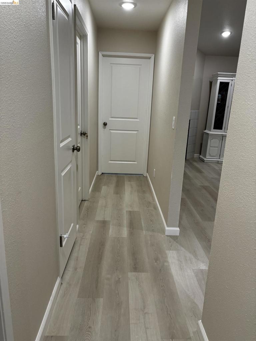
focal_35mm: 26
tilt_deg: -15.8
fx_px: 256
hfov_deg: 53.1
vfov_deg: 67.3
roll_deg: -3.4
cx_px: 128
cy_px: 170
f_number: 1.6
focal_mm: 5.96
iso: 125
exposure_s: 1/120
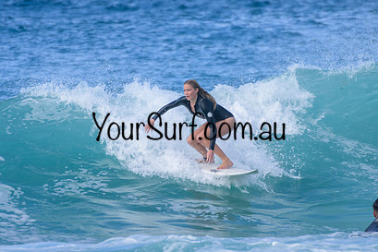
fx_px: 14893
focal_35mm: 1418
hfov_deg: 1.5
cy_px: 119
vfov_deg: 1.0
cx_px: 188
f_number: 11
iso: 1250
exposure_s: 1/2000
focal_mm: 1000
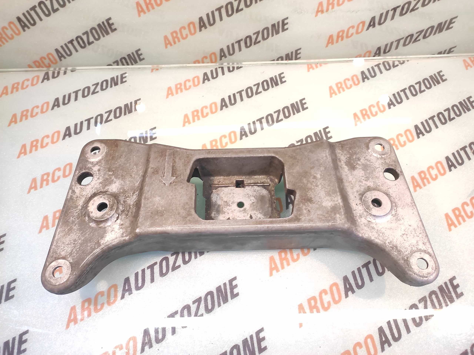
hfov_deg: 91.1
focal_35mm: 17
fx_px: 233
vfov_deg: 74.7
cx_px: 237
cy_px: 178
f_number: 1.79
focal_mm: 4.74
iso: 367
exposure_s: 1/33
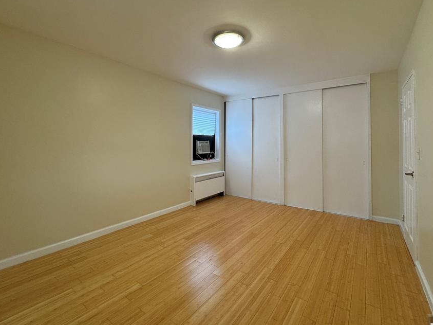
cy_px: 141
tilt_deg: +0.1
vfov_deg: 74.4
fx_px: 213
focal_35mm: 17
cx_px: 217
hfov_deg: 91.0
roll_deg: -0.1
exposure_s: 1/60
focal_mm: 2.22
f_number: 2.2
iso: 200
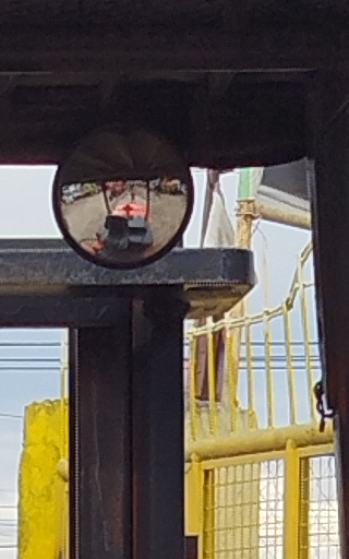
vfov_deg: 6.8
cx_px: -111
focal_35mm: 298
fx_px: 4535
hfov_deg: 4.4
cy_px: 1107
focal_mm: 5.31
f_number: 1.7
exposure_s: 1/988
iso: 50
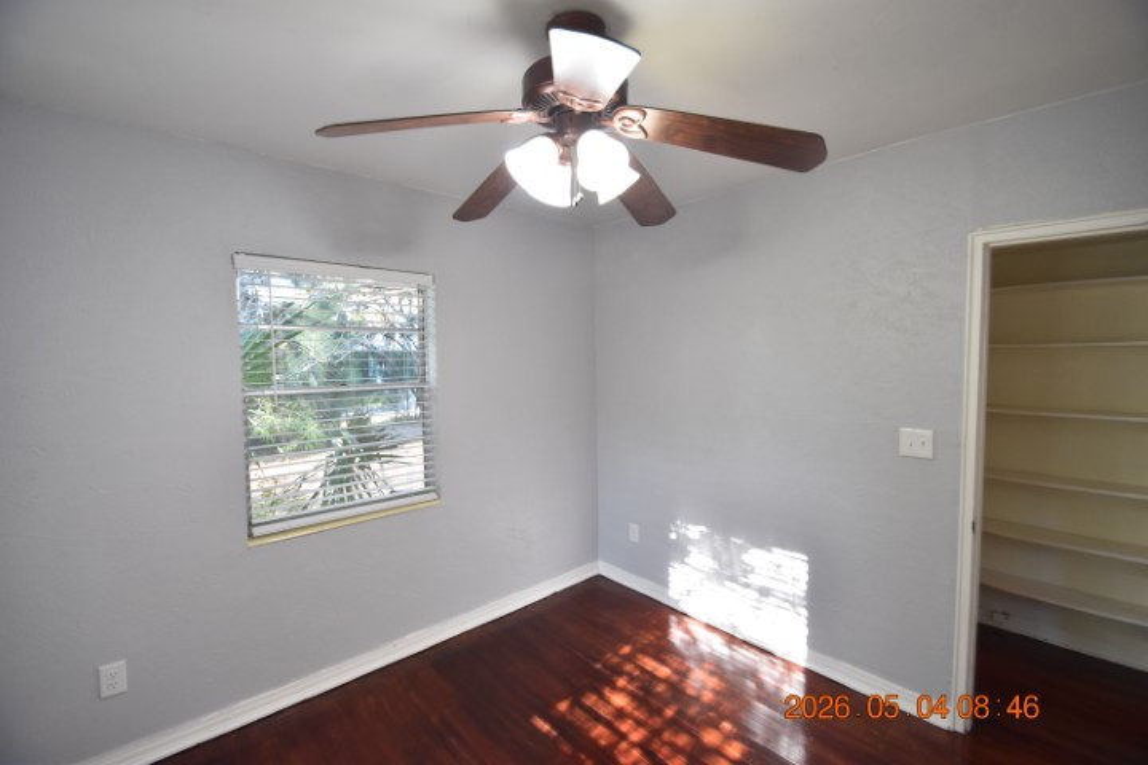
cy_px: 382
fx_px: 478
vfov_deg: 77.3
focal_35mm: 15
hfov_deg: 100.4
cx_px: 574
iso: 800
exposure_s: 1/125
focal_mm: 10
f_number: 3.5
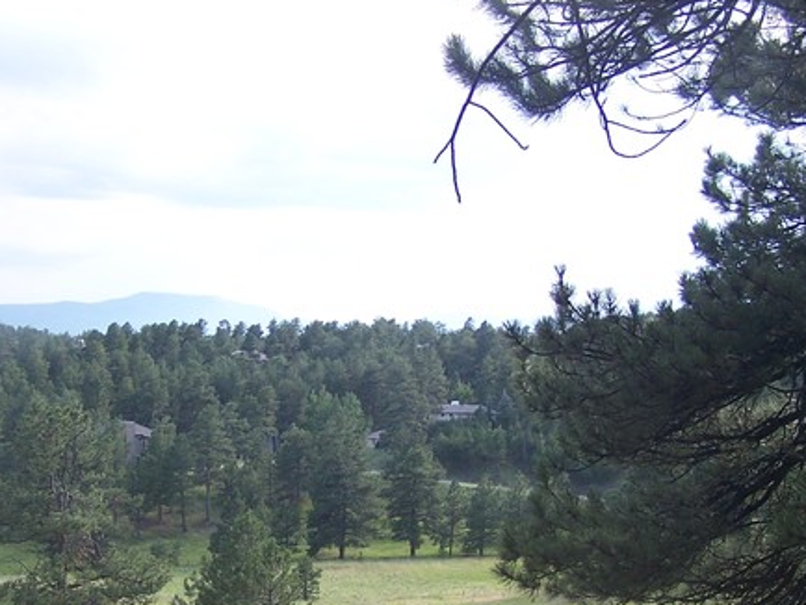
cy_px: 534
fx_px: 1631
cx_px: 321
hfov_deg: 27.7
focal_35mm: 70
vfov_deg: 20.6
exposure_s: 1/180
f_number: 2.8
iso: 80
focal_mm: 6.3
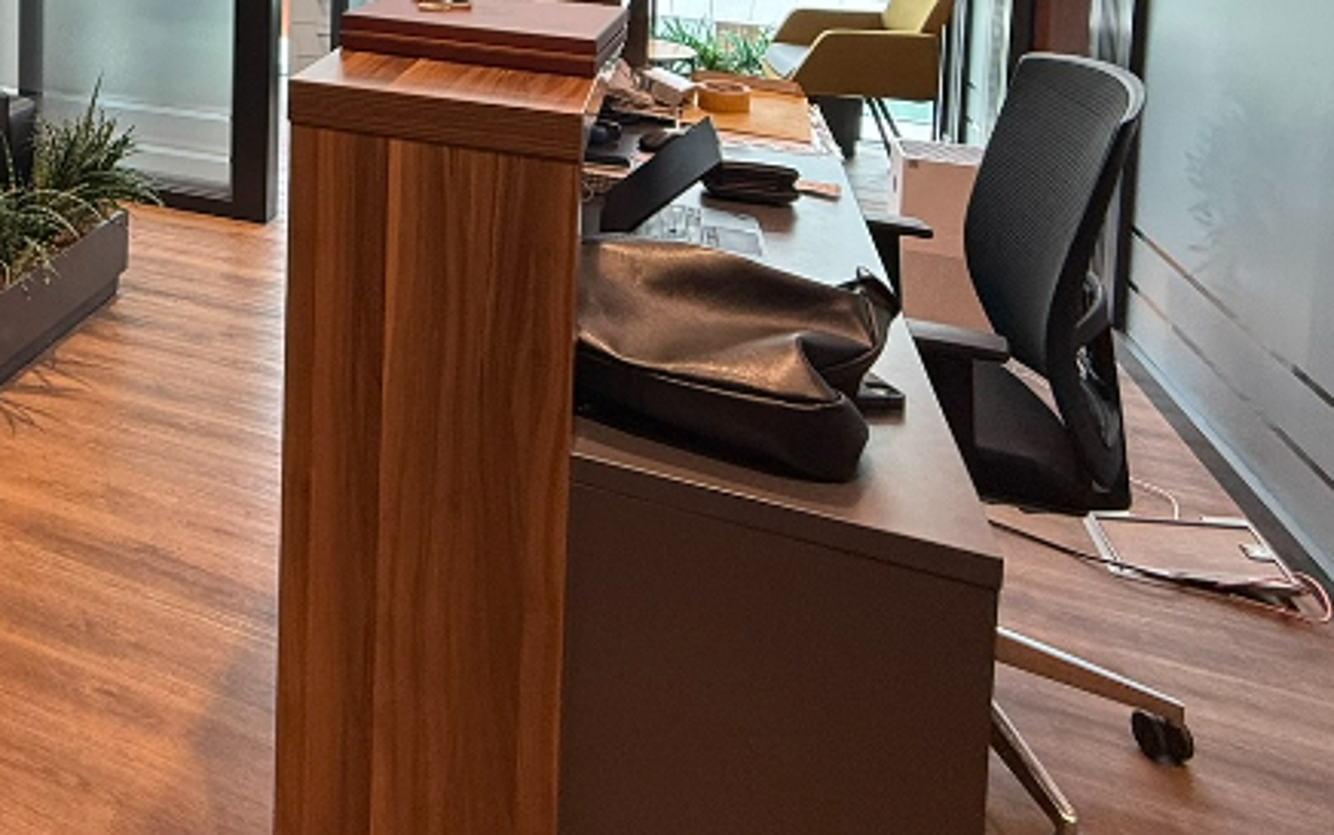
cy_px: -113
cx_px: 18
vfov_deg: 32.3
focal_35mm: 34
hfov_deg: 47.6
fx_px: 1237
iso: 80
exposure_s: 1/100
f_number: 2.2
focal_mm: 2.22
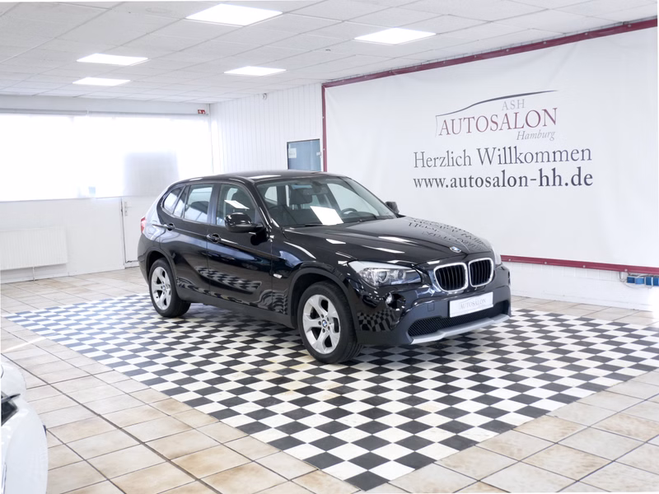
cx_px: 330
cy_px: 247
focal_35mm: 36
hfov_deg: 51.4
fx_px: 685
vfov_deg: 39.7
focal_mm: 18
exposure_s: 1/60
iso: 640
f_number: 3.9
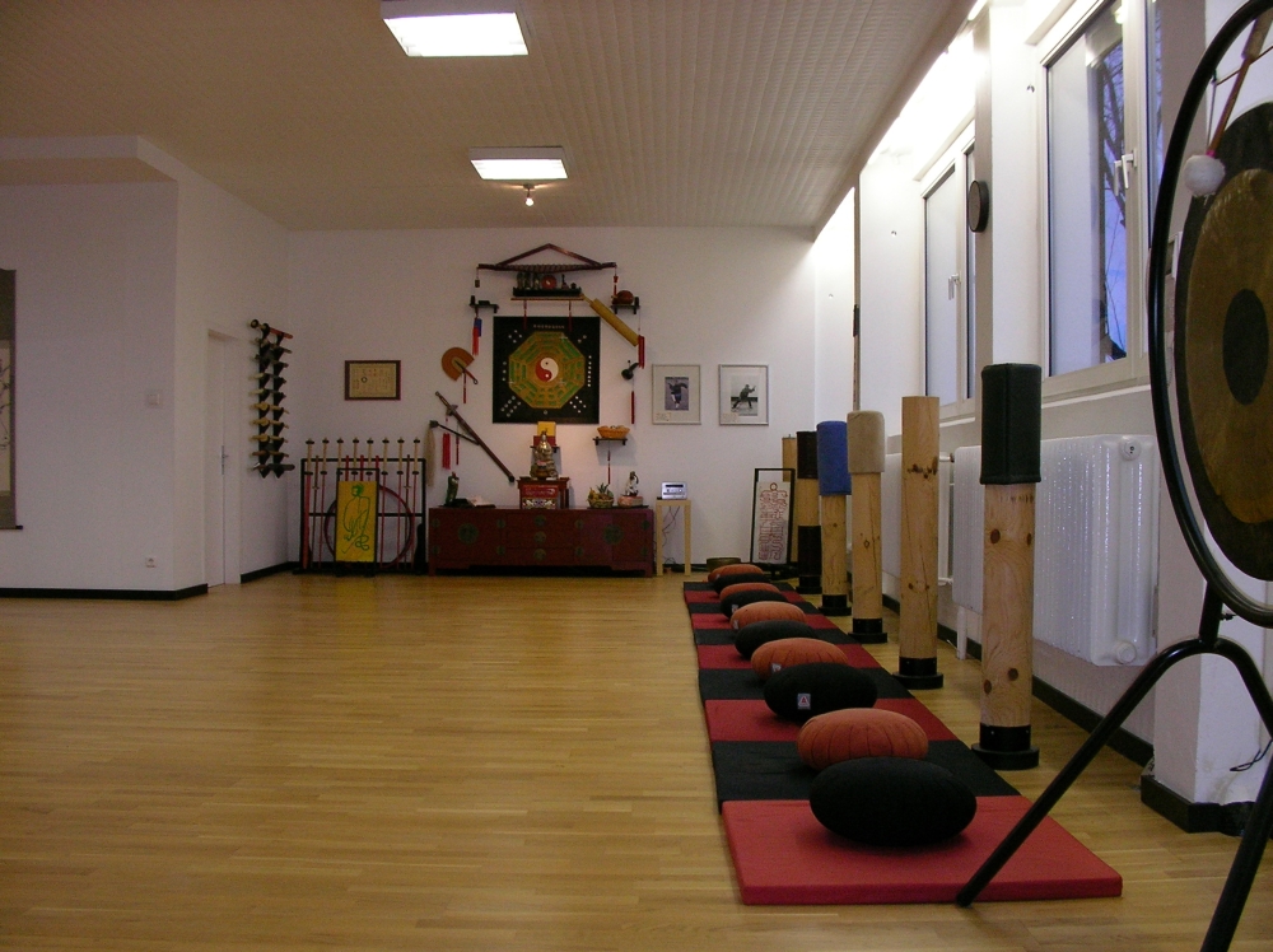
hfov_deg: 49.0
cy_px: 476
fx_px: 1396
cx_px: 636
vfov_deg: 37.7
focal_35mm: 38
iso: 139
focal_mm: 5.8
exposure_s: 1/30
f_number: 3.5
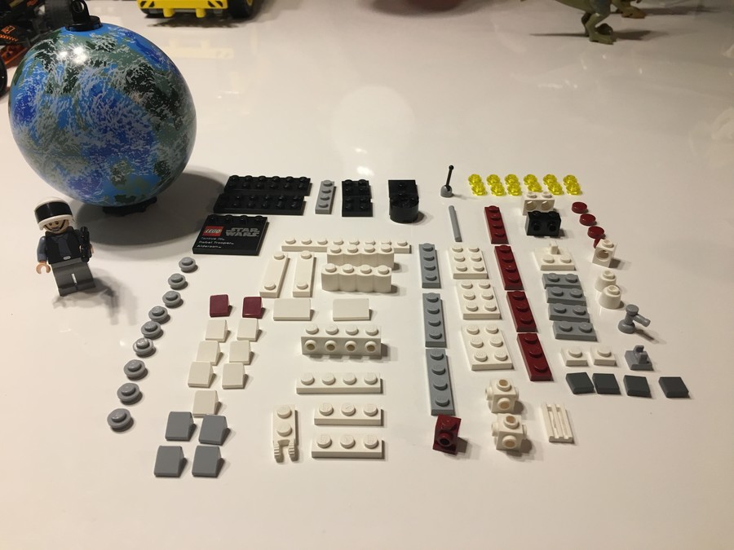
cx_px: 367
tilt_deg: -36.9
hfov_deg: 61.7
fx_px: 615
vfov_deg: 48.2
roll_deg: +0.0
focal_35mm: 29
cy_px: 275
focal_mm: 4.15
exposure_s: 1/33
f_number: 2.2
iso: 125
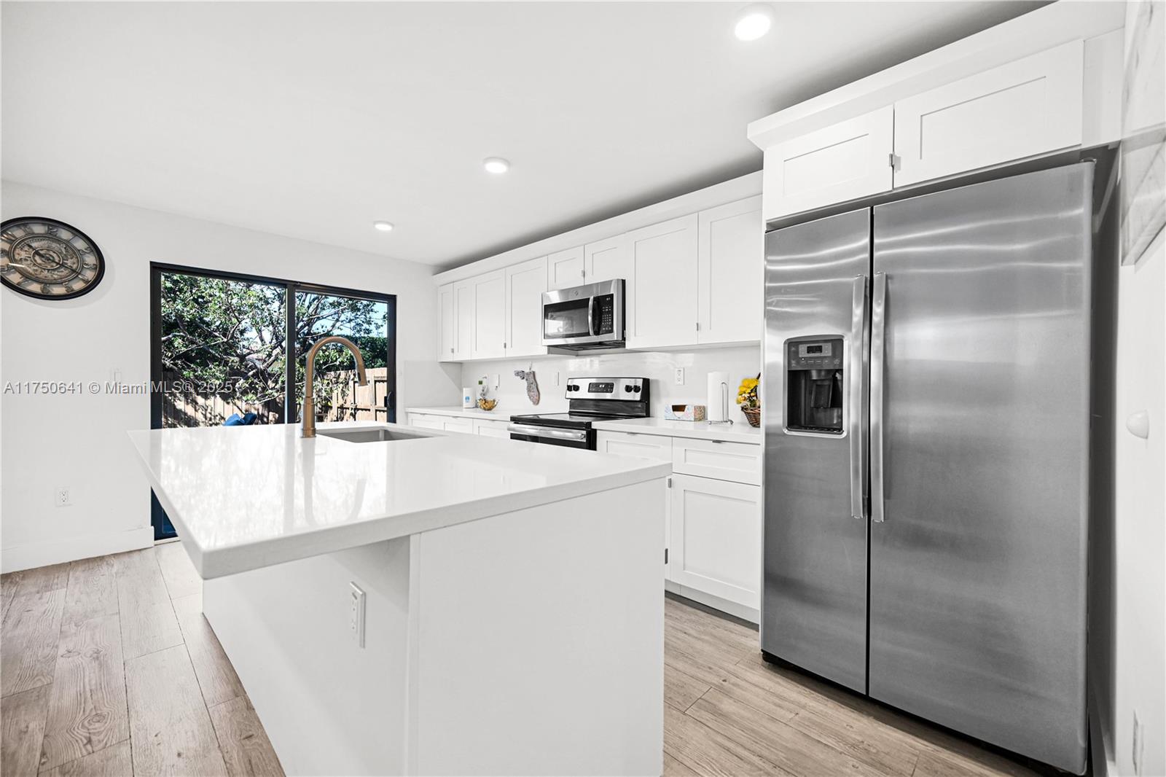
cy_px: 388
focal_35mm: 14
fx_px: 453
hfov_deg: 104.3
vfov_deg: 81.2
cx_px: 583
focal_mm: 14
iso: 100
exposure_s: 1/30
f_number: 4
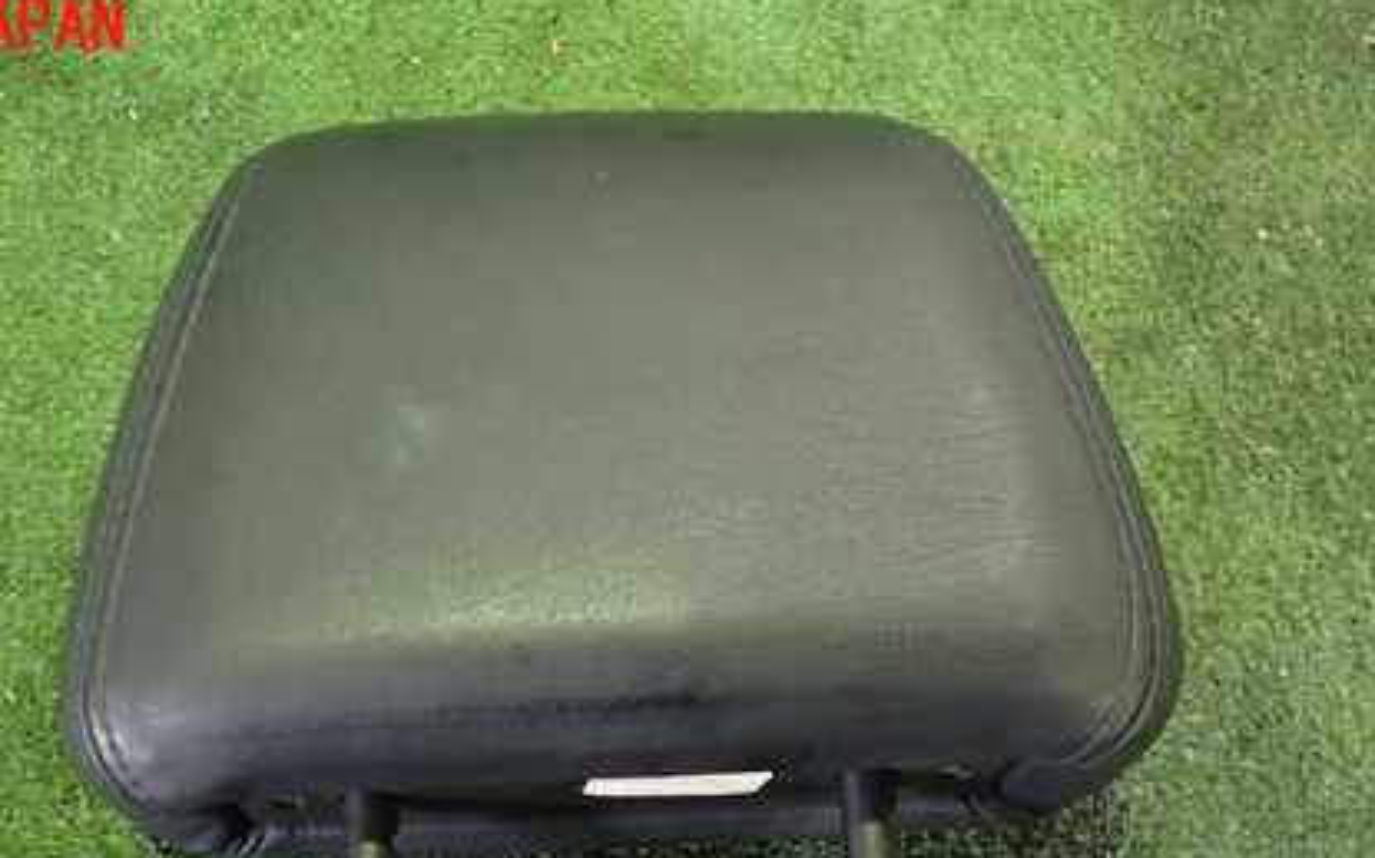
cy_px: 732
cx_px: 517
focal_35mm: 46
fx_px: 1723
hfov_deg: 43.2
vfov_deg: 27.2
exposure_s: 1/25
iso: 800
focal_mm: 5.4
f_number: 2.3
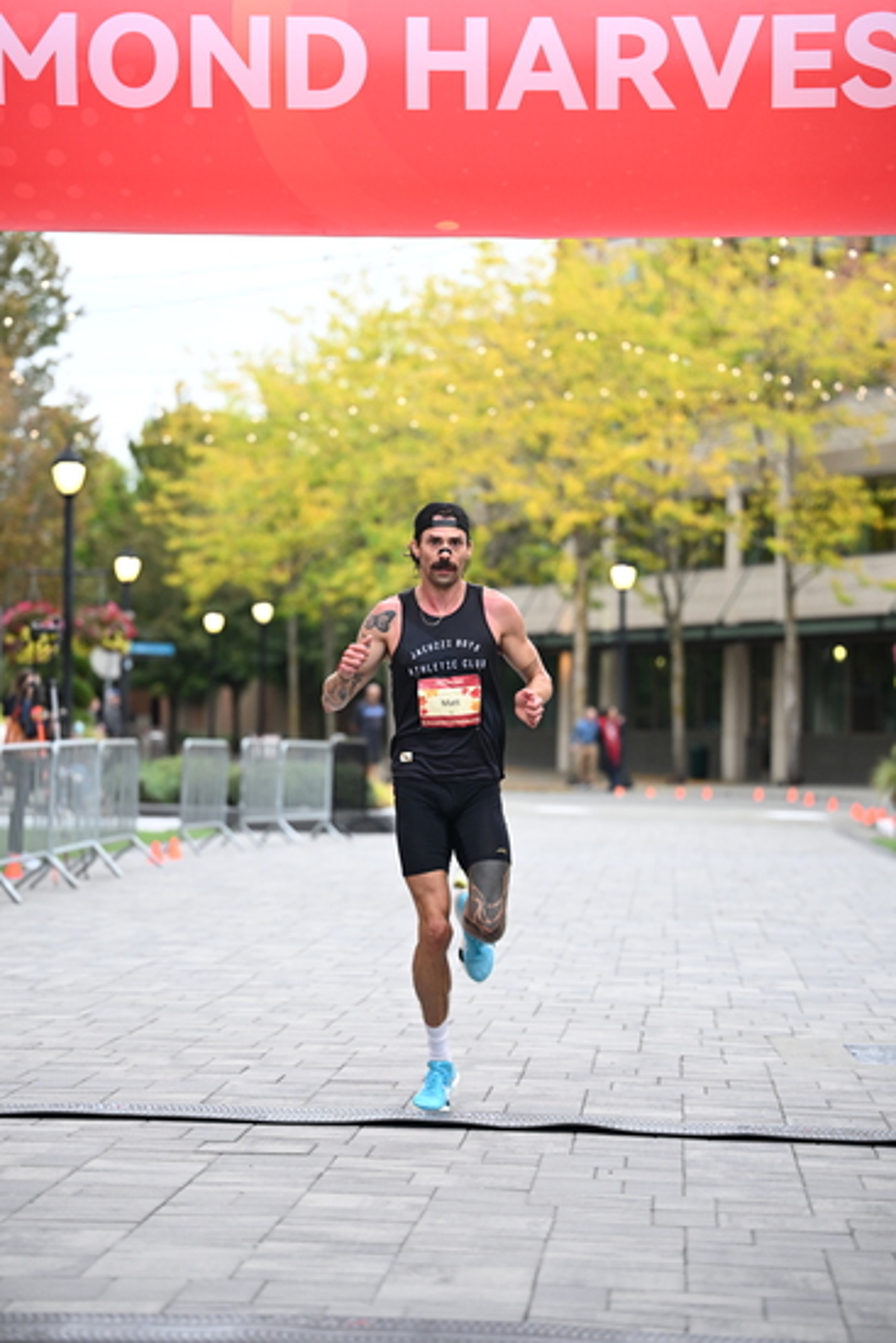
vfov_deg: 20.2
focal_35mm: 101
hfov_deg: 13.6
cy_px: 672
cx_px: 448
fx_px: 3768
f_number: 2.8
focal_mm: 101
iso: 1250
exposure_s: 1/640
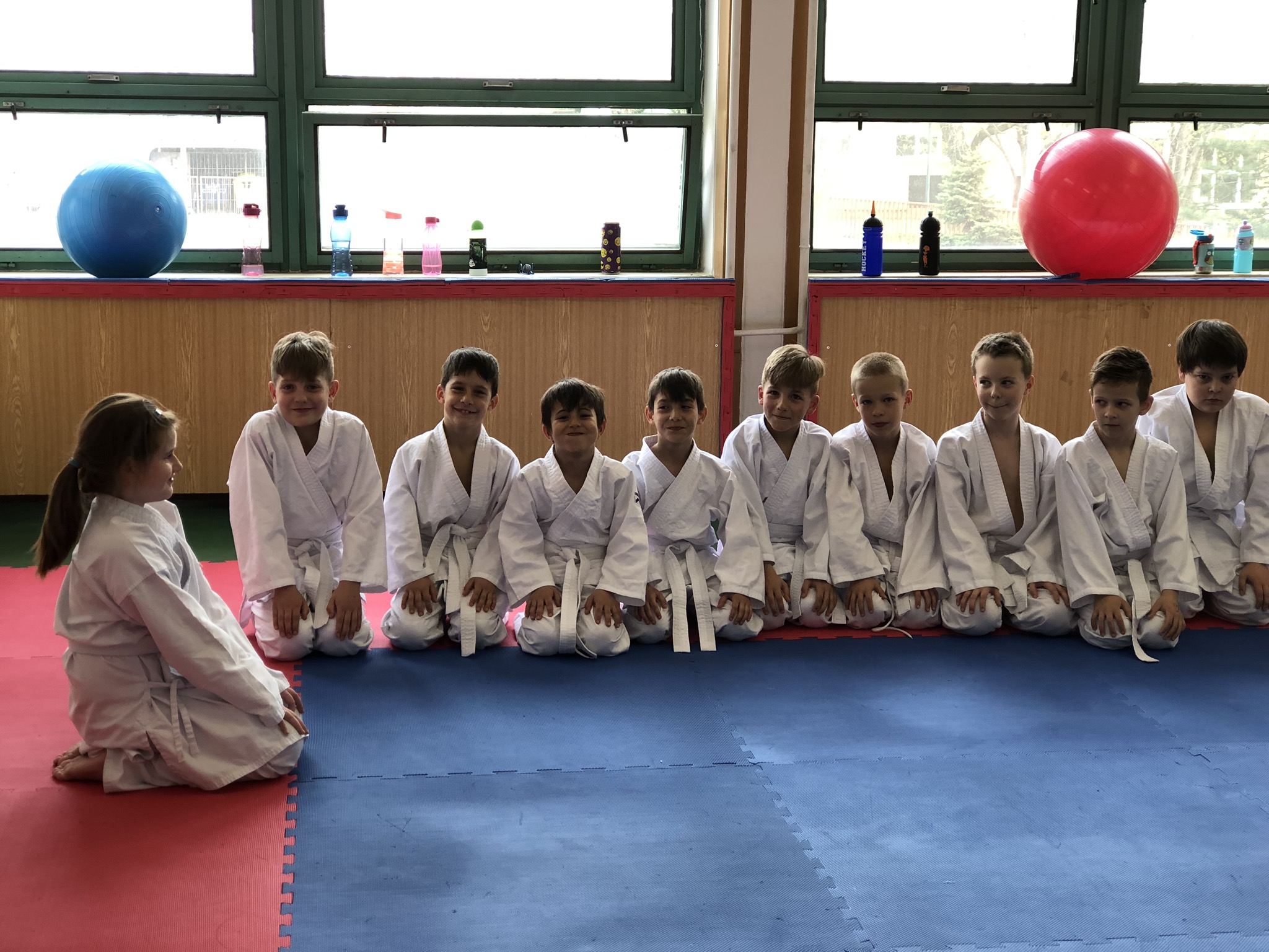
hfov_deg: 33.8
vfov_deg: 25.7
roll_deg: -1.6
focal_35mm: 57
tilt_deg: -11.9
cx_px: 634
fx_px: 2090
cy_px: 476
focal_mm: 6.6
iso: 32
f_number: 2.8
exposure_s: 1/33
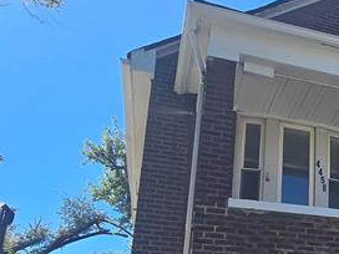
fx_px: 480
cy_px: 234
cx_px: 406
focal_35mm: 49
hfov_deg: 32.3
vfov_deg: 28.4
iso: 50
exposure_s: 1/1027
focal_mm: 2.2
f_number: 2.2
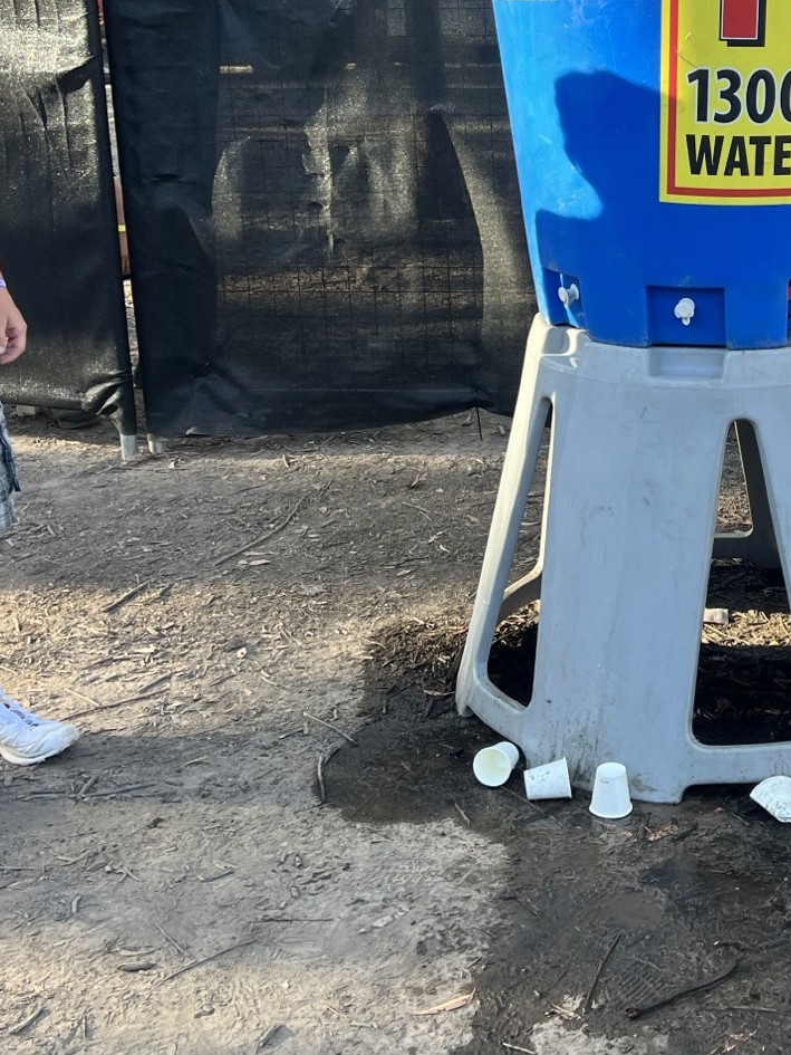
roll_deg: +0.1
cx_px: 730
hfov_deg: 25.6
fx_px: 1675
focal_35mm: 55
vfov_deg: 34.8
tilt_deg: -12.8
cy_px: 437
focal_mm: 5.7
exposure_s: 1/133
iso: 32
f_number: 1.5
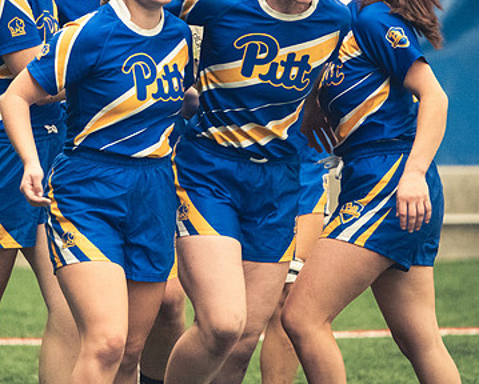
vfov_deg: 3.4
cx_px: 137
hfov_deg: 4.3
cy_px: 144
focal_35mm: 454
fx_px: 6443
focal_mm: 200
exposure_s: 1/500
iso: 12800
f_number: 2.8
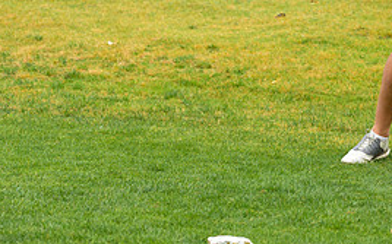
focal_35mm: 192
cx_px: 288
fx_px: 2049
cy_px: -21
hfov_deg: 10.9
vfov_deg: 6.8
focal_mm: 87
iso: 800
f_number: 4
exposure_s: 1/2500
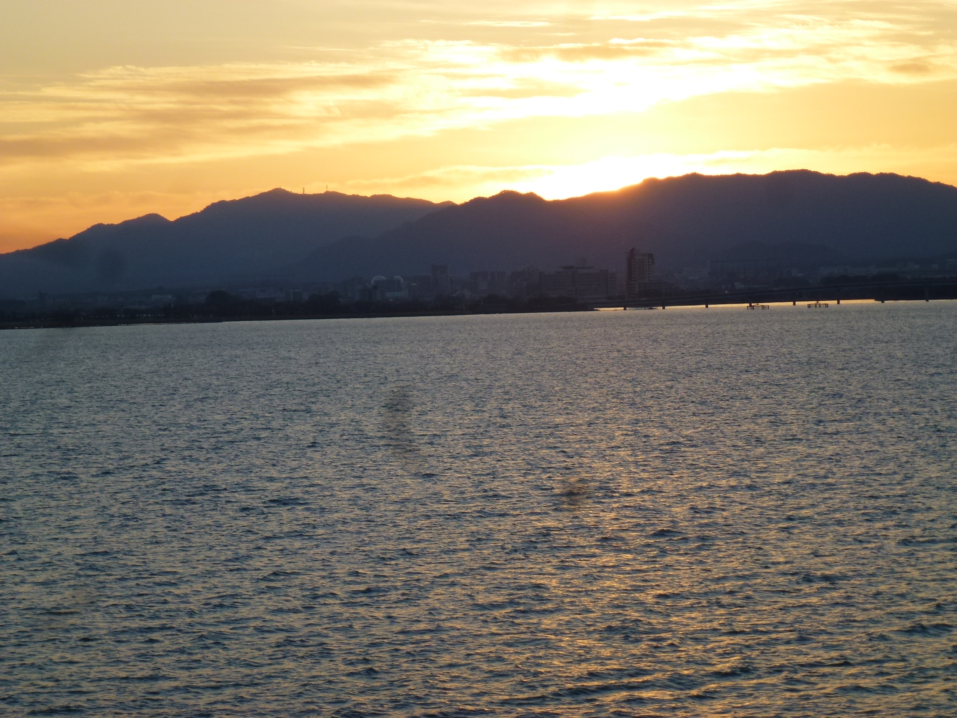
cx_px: 478
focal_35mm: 113
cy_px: 359
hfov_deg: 17.4
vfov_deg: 13.1
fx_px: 3124
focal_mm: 20.2
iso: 100
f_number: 5.1
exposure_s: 1/200
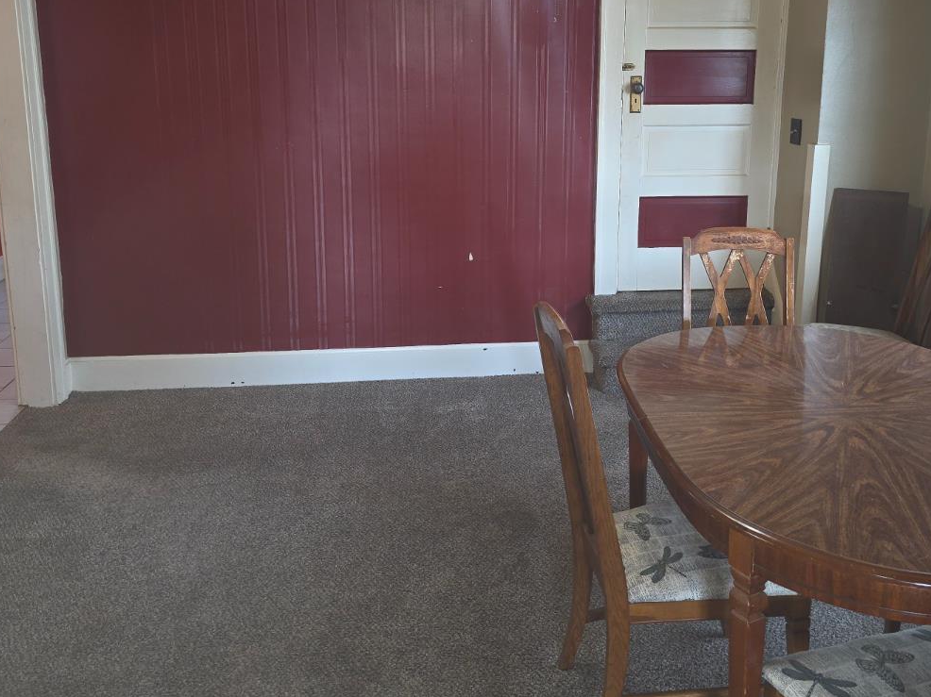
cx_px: 515
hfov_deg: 52.5
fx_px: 941
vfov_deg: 40.3
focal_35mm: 35
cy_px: 249
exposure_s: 1/30
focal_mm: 6.3
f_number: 1.7
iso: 100
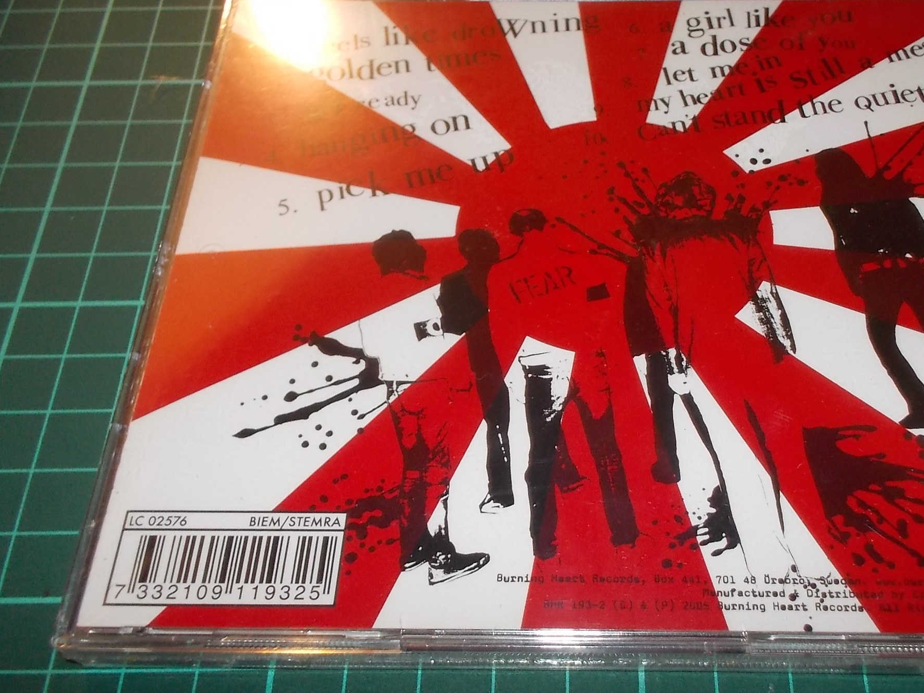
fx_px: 988
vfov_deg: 38.7
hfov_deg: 49.6
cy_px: 349
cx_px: 586
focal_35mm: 37
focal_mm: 4.1
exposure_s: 1/30
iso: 200
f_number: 3.3
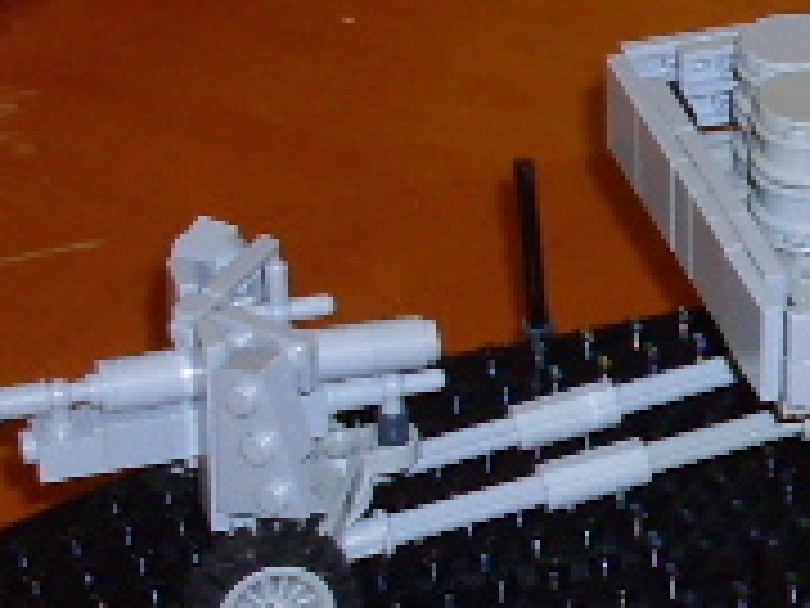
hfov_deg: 8.6
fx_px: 5054
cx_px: 1710
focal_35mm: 216
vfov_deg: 6.9
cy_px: 545
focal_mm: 6.3
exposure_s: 1/45
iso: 100
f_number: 2.8
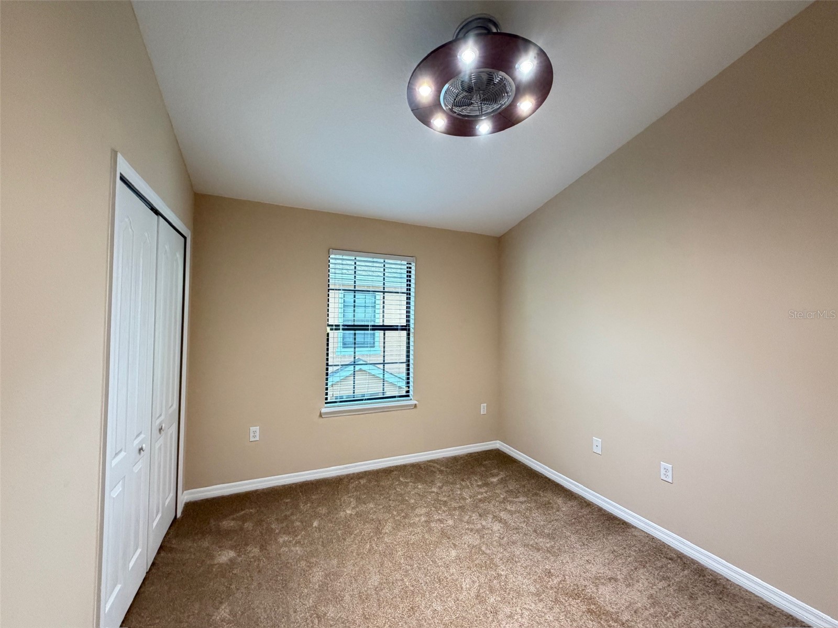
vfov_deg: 85.7
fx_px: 339
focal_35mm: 14
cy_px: 314
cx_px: 419
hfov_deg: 102.1
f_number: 2.2
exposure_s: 1/60
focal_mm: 2.22
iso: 400
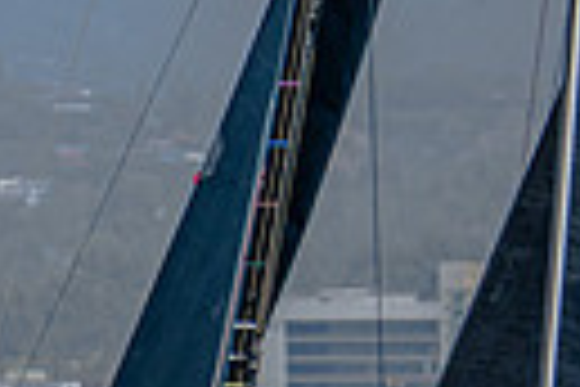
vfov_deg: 0.9
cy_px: 944
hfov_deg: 1.4
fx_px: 24471
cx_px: -579
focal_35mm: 1519
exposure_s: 1/1600
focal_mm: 195
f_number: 5.3
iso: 200
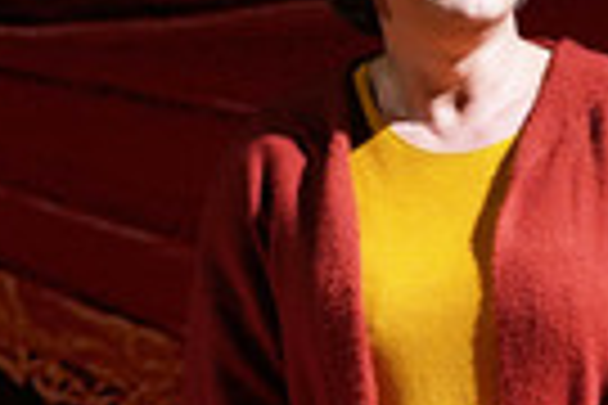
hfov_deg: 3.1
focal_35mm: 670
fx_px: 11315
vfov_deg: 2.1
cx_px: 367
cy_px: 351
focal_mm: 200
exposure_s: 1/250
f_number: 3.5
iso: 1600
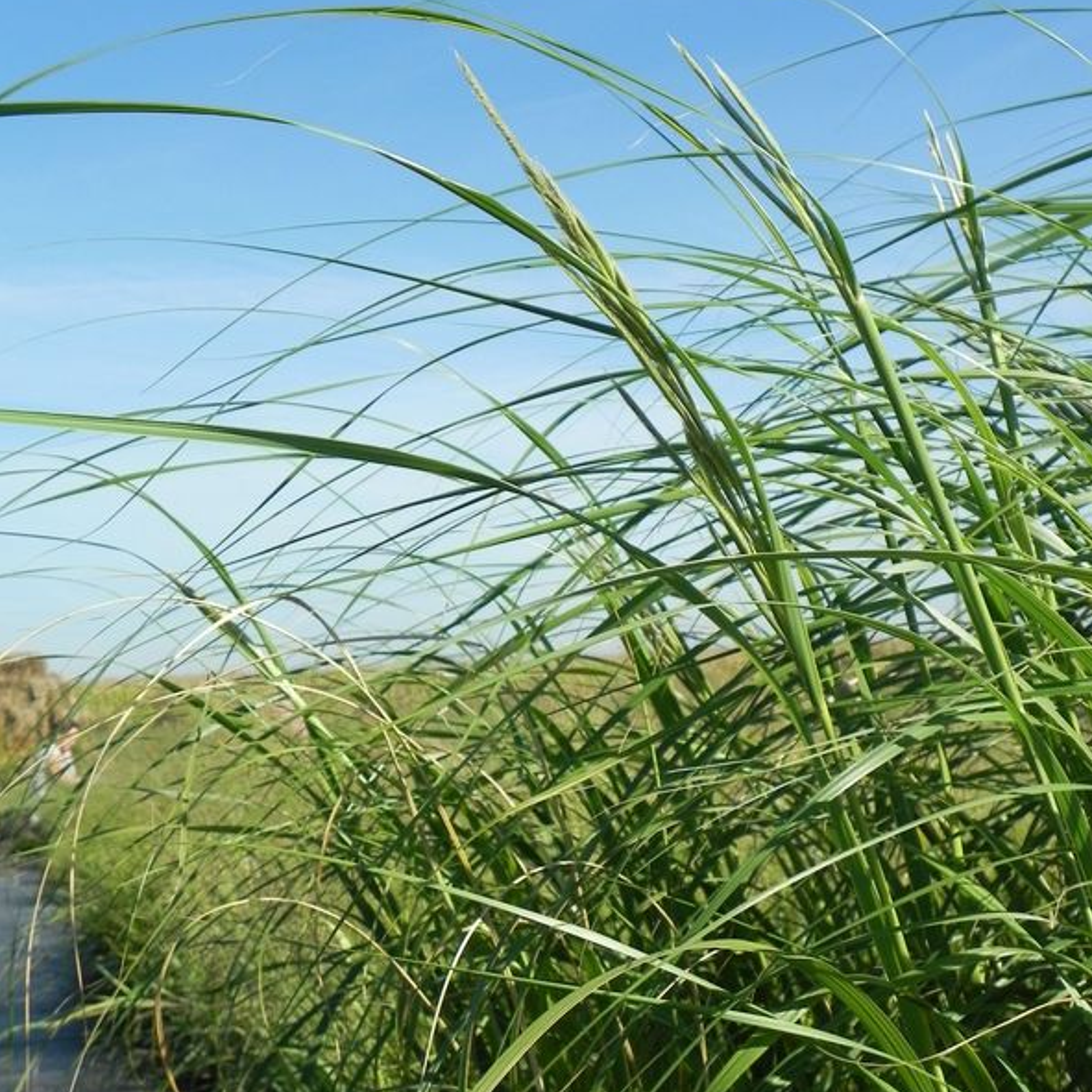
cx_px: 552
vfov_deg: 31.1
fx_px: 1963
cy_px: 479
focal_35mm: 55
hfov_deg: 31.1
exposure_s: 1/1600
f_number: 3.2
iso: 160
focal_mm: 8.2
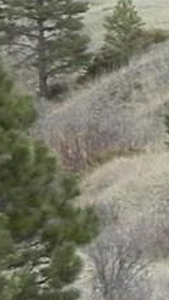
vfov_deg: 3.3
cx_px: 972
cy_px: 149
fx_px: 5258
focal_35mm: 660
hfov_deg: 1.8
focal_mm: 15.1
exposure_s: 1/312
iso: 160
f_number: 5.6
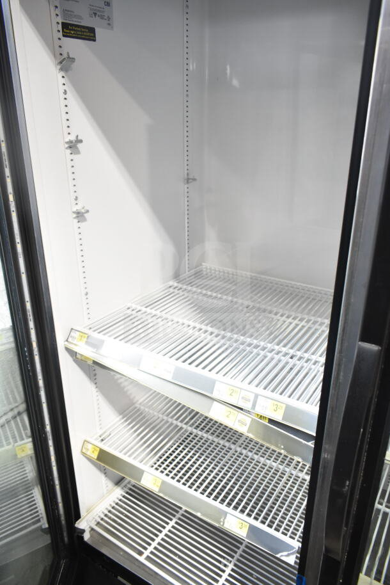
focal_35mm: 27
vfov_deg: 67.4
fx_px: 438
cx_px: 195
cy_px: 292
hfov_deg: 48.0
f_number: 4
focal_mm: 18
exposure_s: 1/60
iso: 1600
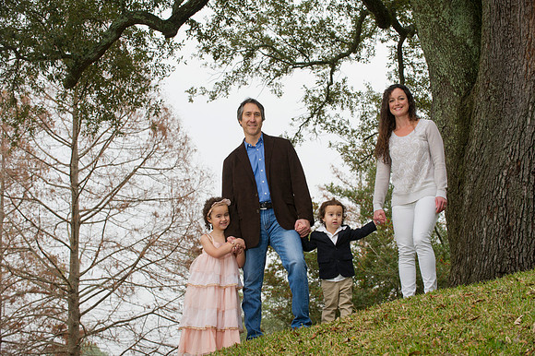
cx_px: 268
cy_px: 178
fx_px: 1456
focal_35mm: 98
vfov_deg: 13.9
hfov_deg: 20.8
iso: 640
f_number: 7.1
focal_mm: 98
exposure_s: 1/250
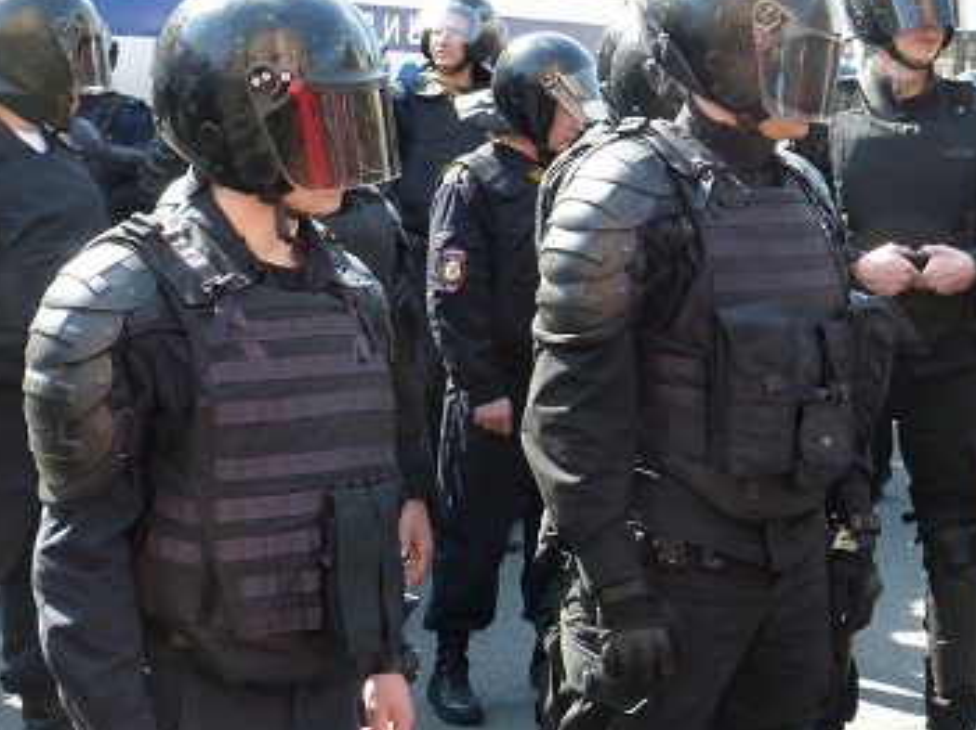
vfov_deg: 21.0
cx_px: 669
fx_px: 1972
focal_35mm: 70
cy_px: 290
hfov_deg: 27.6
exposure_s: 1/125
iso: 100
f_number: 4
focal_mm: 6.1
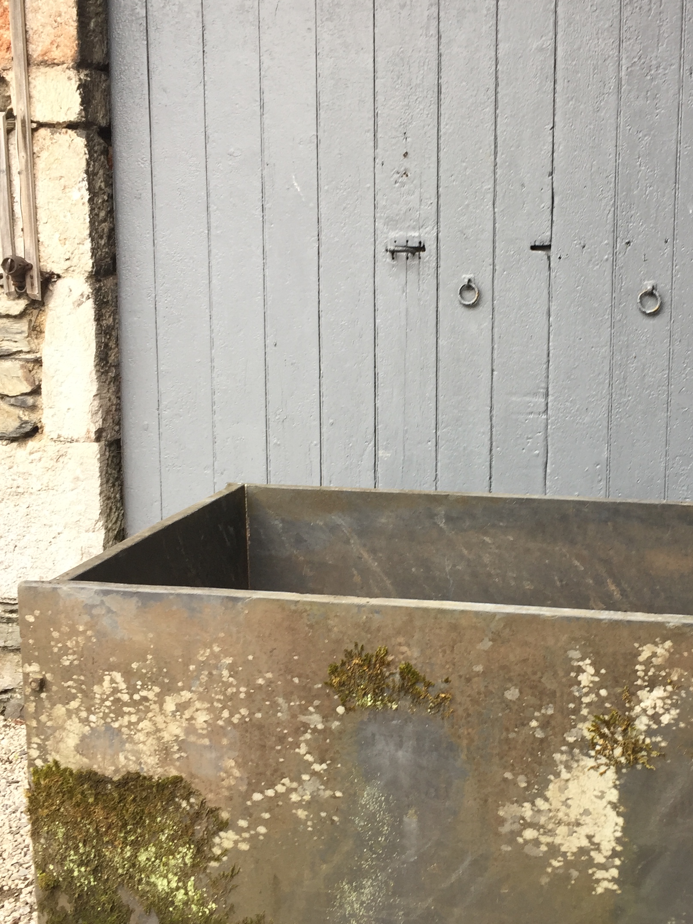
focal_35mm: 44
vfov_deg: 42.9
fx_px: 1175
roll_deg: +0.7
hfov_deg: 32.6
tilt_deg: -7.4
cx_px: 470
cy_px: 464
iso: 32
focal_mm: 4.15
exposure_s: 1/50
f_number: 2.2
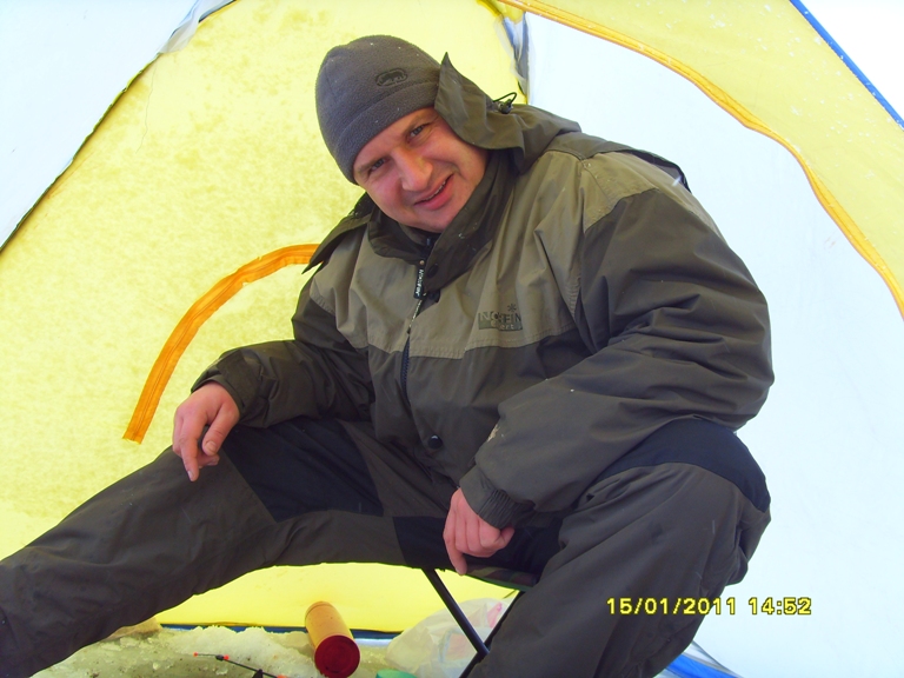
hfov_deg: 47.9
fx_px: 1018
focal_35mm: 39
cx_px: 452
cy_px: 339
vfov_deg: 36.8
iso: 80
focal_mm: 6.6
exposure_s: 1/90
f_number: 3.5
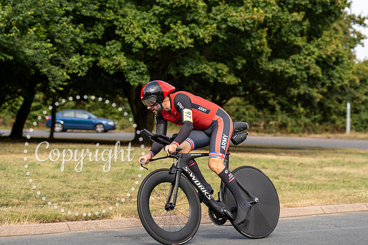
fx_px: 1053
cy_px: 122
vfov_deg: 13.3
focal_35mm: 103
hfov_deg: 19.8
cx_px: 184
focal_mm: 103
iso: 250
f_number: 4
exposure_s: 1/1000
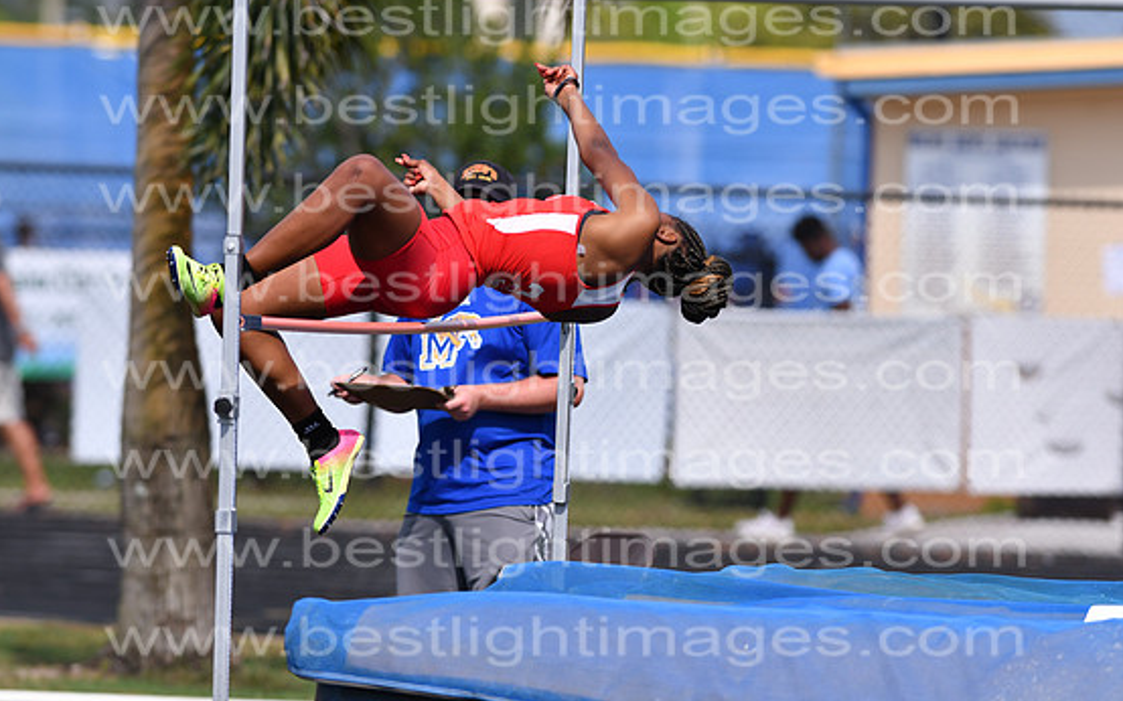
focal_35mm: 480
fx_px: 14688
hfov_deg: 4.4
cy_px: 331
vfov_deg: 2.7
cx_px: 566
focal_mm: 300
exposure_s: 1/2500
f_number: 4.5
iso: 200
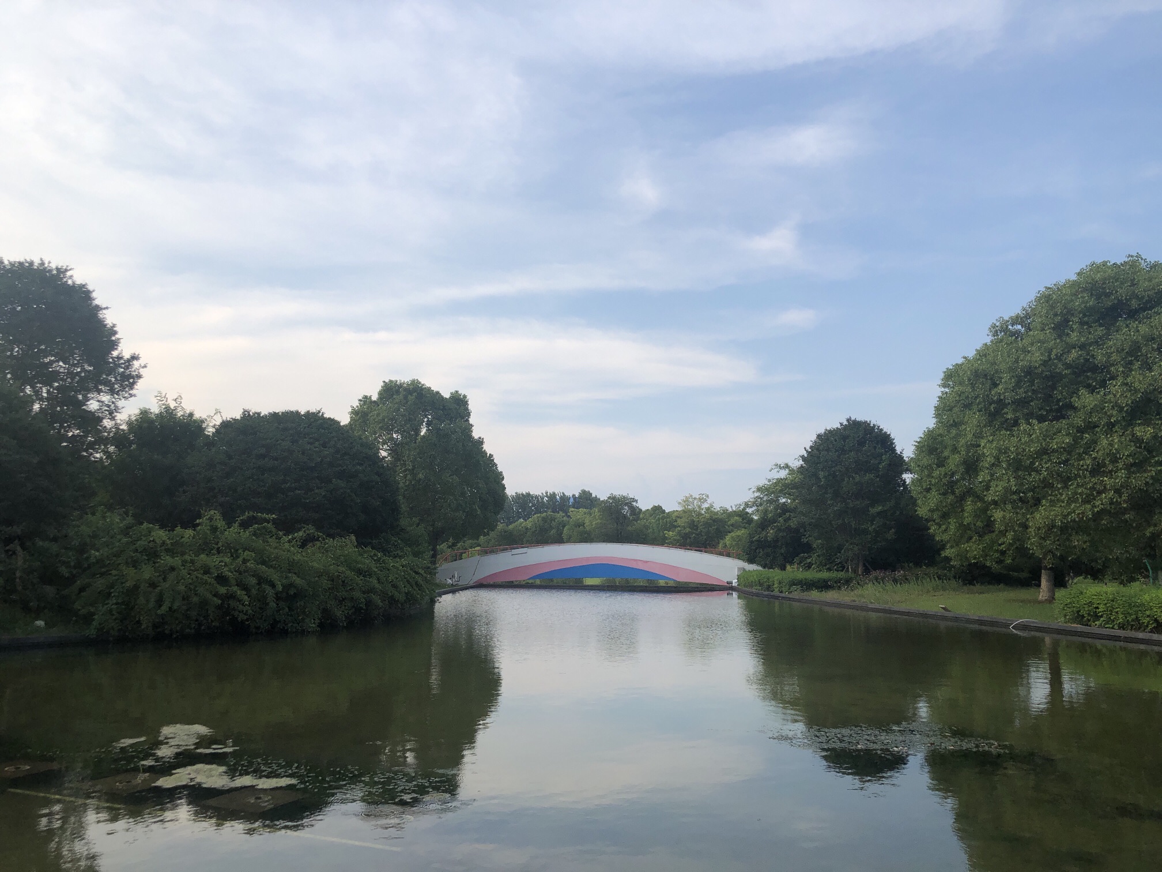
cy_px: 436
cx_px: 581
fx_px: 940
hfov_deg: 63.4
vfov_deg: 49.7
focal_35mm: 28
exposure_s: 1/979
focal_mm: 3.99
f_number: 1.8
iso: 20
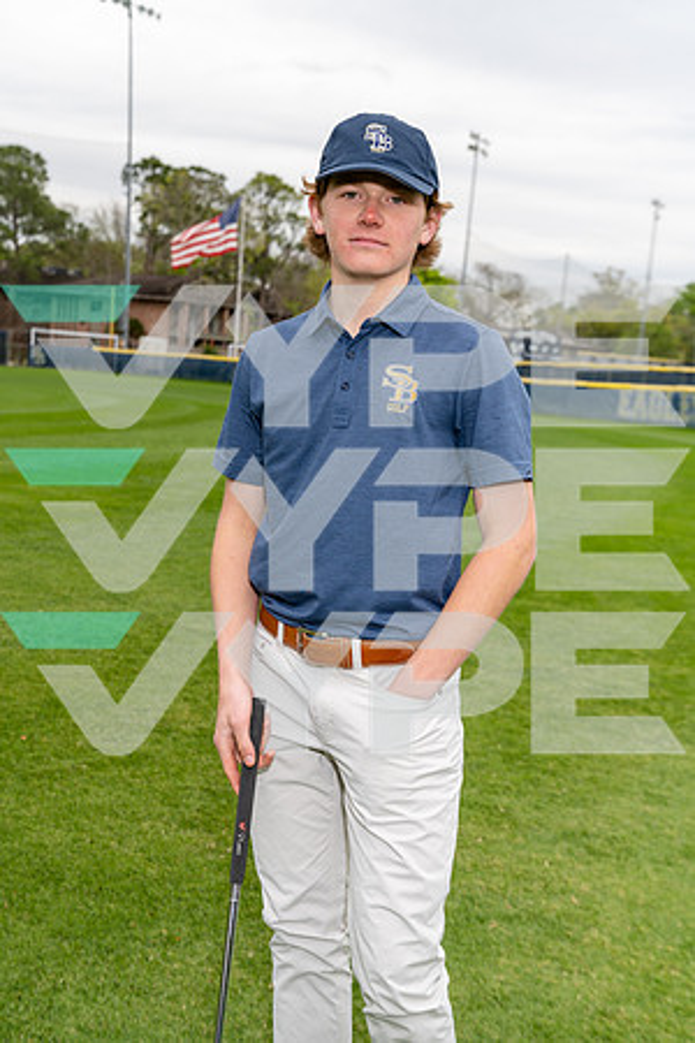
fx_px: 1390
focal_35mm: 48
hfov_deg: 28.1
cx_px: 348
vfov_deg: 41.1
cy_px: 522
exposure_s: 1/250
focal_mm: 48
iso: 100
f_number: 5.6
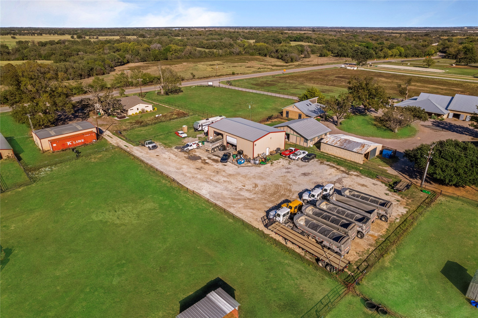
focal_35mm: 22
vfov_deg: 57.2
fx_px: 292
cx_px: 239
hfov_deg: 78.6
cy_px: 159
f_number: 2.8
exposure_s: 1/80
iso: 130
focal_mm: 8.38
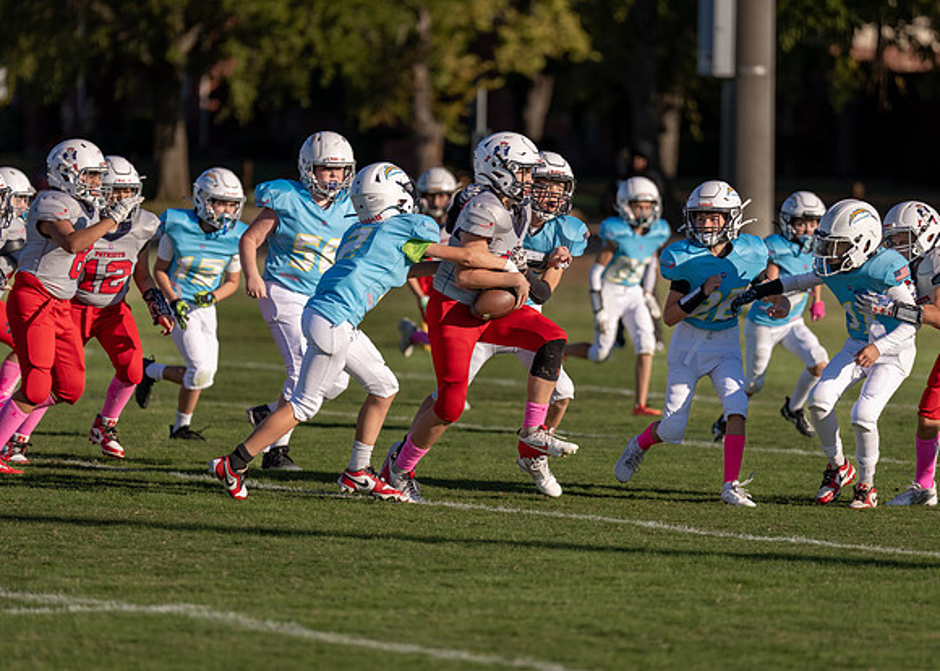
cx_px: 488
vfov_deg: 5.7
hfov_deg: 7.9
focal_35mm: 254
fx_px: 6785
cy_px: 314
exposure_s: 1/4000
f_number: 2.8
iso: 160
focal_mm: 200
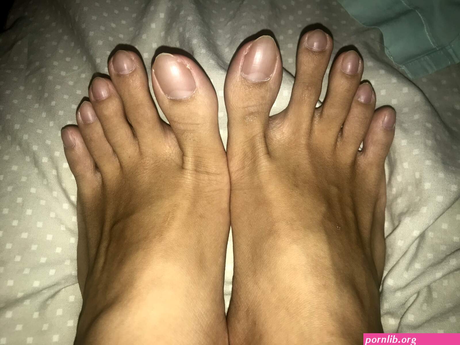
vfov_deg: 49.7
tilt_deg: -62.2
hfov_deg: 63.4
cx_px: 230
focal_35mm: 28
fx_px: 372
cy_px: 172
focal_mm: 3.99
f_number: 1.8
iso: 20
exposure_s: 1/140
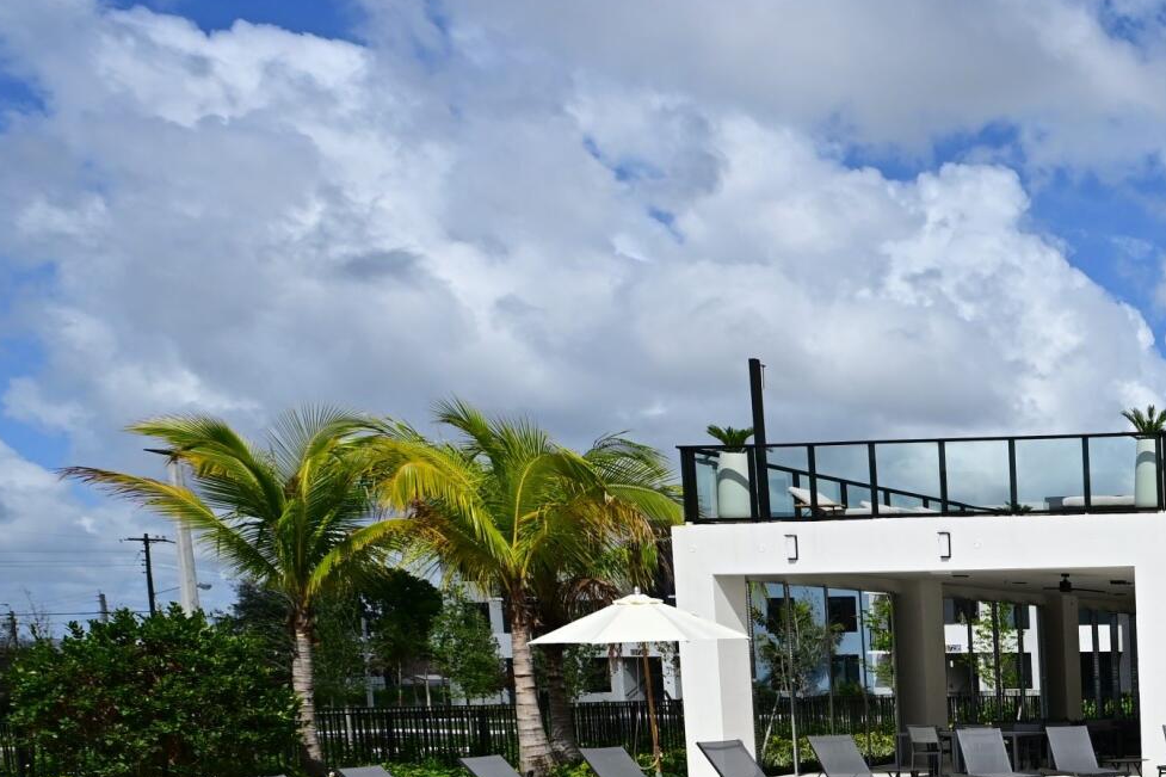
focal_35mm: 43
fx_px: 1392
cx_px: 1647
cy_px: 801
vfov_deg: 28.9
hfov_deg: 30.7
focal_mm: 14
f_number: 5.6
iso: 200
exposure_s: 1/2500
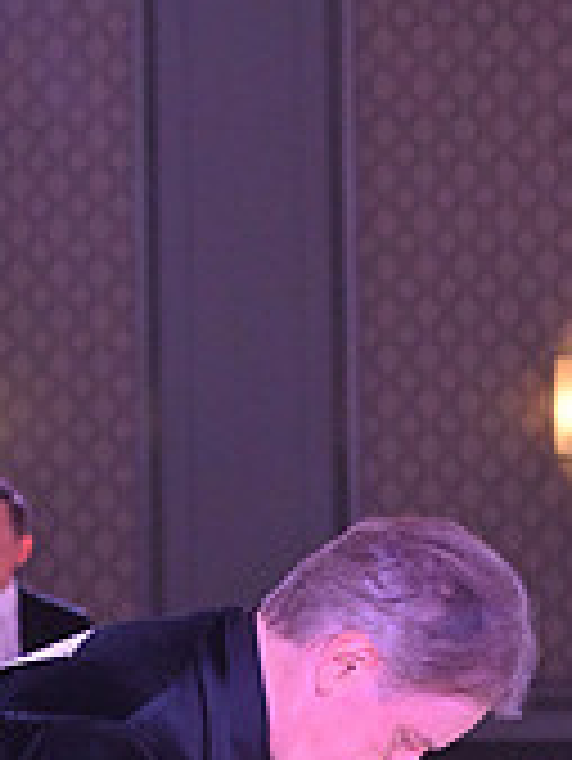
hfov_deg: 3.5
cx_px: 421
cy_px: 1219
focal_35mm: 428
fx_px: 9418
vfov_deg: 4.6
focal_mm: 130
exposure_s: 1/320
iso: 5000
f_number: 7.1
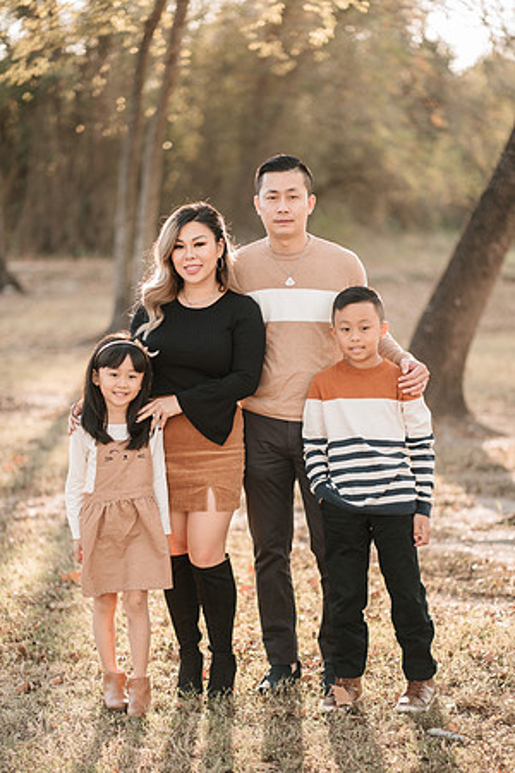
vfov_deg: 23.9
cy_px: 386
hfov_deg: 16.1
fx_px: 1824
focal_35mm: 85
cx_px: 258
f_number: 1.8
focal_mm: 85
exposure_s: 1/320
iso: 200
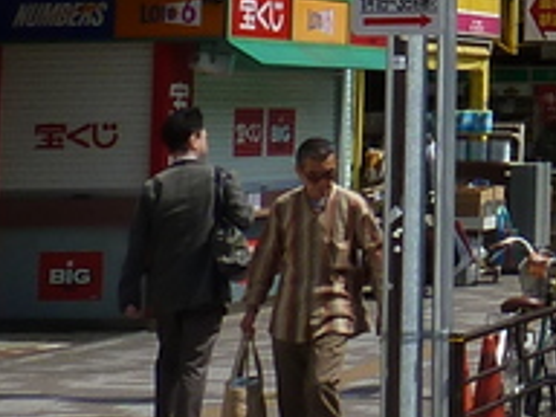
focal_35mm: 156
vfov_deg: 9.1
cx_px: 1071
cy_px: -301
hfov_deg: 11.5
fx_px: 2506
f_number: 5.6
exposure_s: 1/400
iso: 80
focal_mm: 4.1
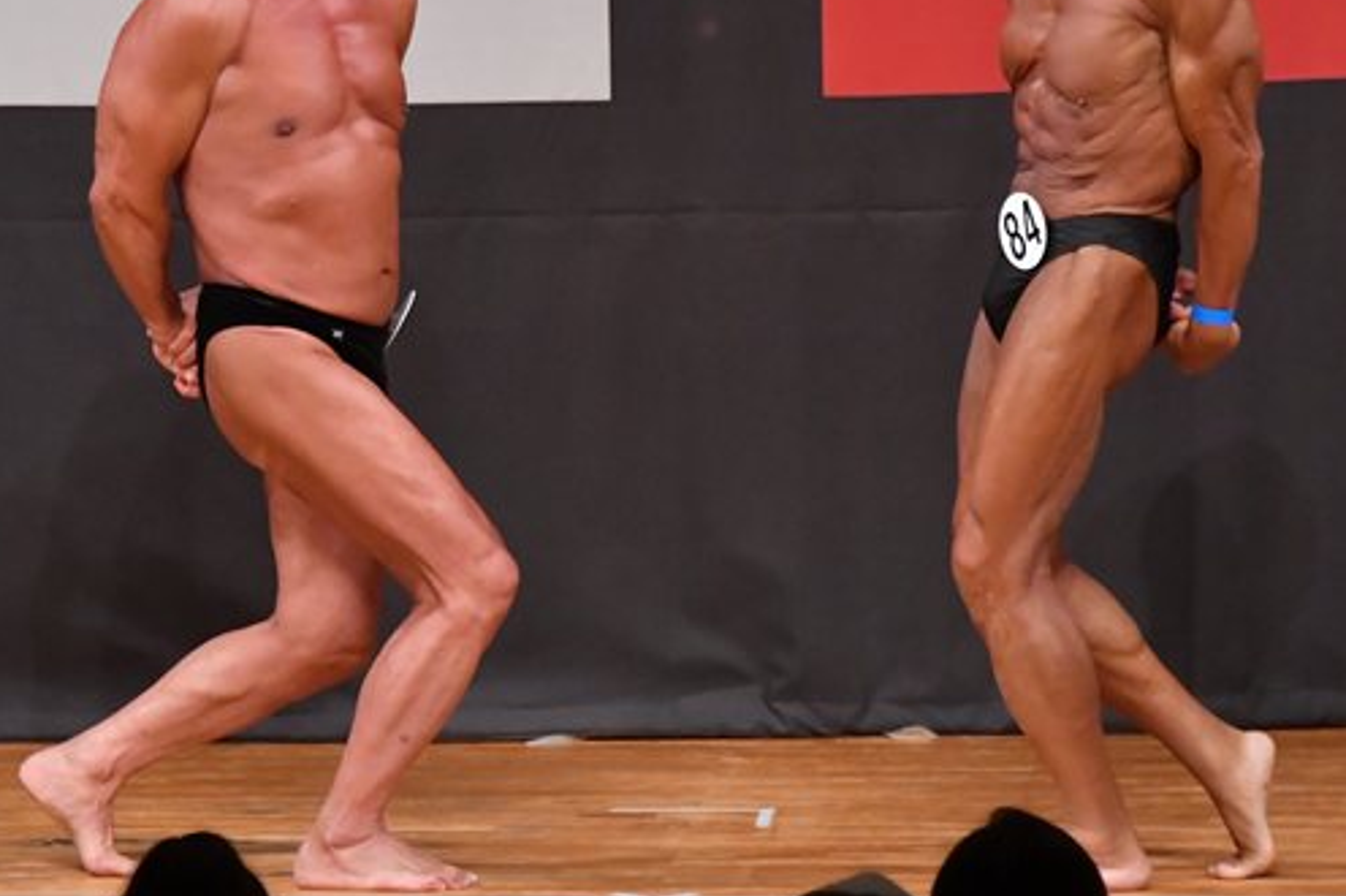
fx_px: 17523
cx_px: 430
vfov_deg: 2.9
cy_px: 353
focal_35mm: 469
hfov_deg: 4.4
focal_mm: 200
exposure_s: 1/400
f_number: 5.6
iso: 7200
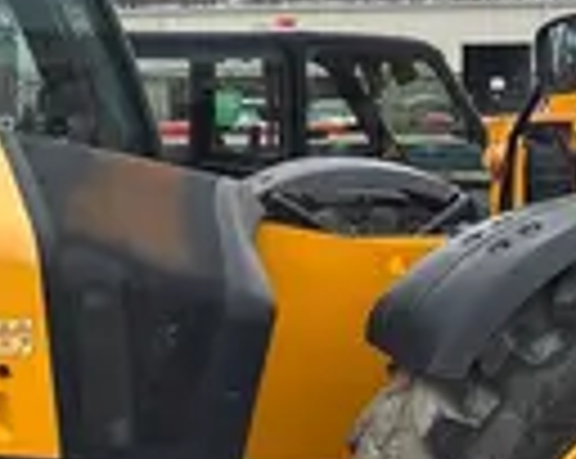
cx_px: -153
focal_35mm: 109
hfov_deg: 16.7
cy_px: 142
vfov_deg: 14.1
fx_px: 1855
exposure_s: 1/1953
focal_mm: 5.96
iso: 50
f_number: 1.6
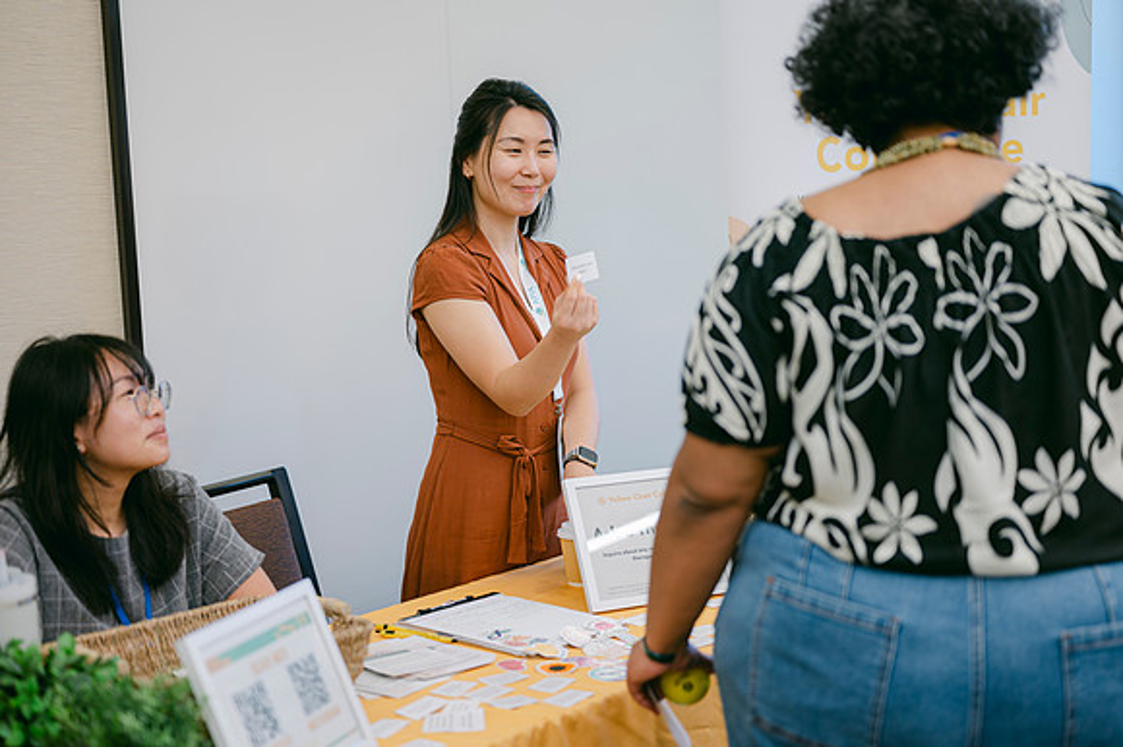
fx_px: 1559
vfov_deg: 27.0
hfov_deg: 39.6
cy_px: 374
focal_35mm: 50
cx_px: 562
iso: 125
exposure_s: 1/125
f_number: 2
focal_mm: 50
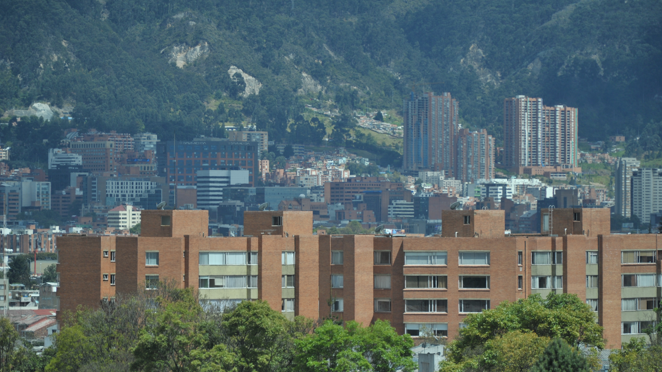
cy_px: 191
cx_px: 331
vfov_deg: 4.1
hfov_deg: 7.3
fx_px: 5161
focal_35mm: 294
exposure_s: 1/3200
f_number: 4
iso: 250
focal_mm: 280
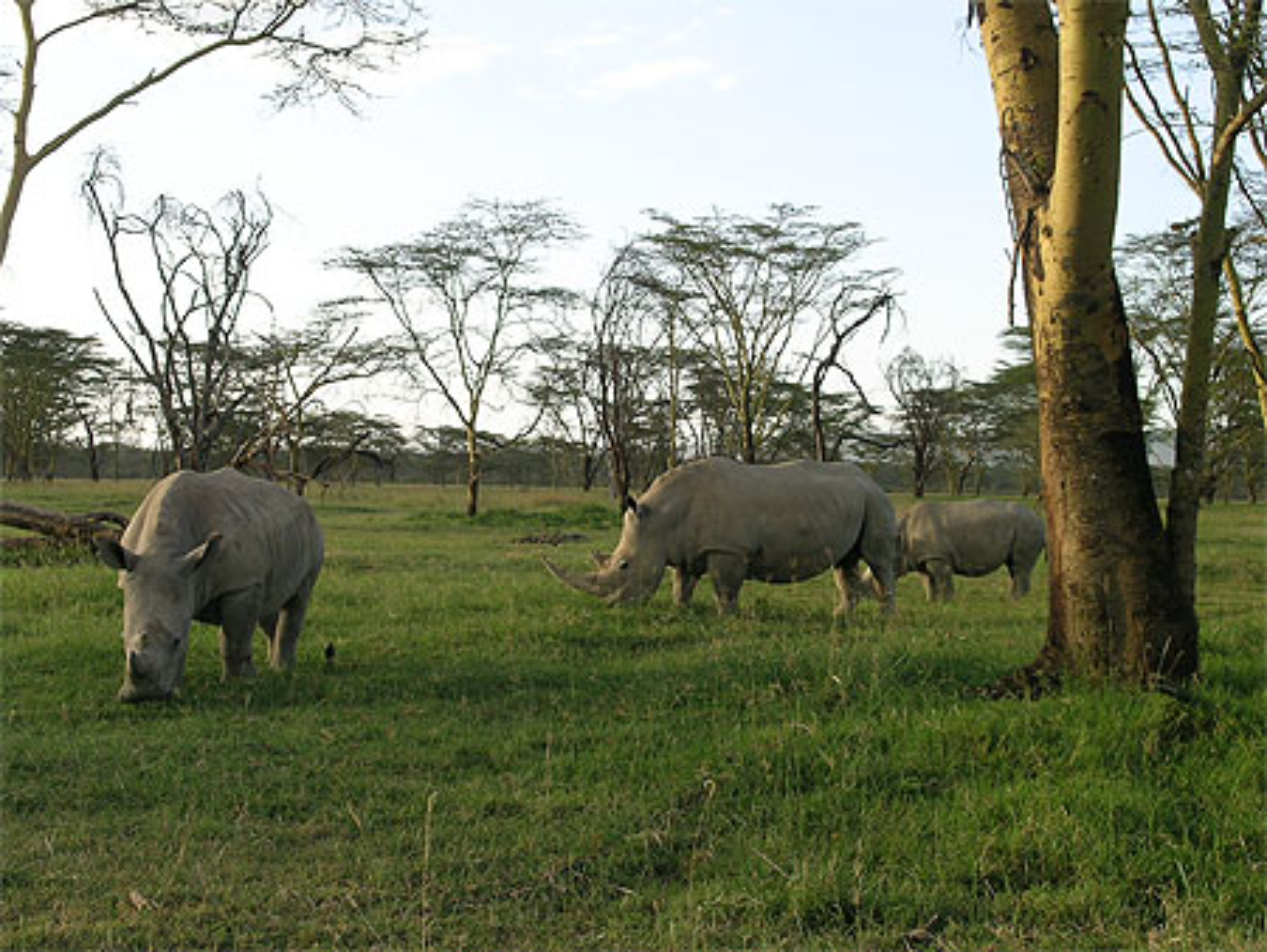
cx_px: 634
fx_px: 1941
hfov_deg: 36.2
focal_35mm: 53
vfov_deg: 27.5
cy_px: 476
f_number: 4.9
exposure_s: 1/94
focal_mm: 11.1
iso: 50
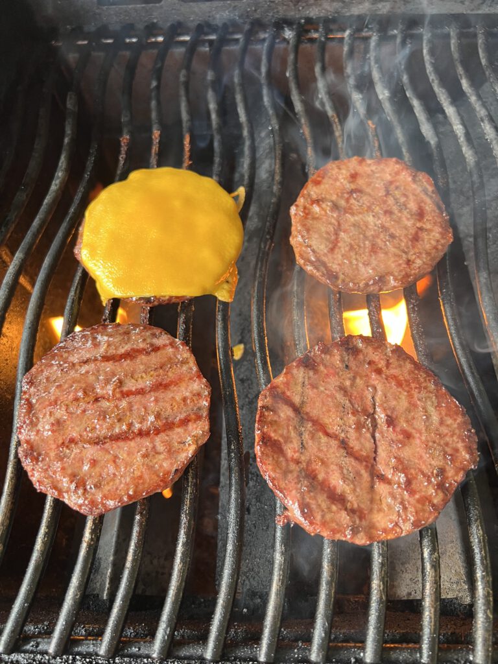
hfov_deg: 53.1
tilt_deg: -59.7
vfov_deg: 67.3
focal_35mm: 26
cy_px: 332
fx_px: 499
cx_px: 249
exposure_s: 1/83
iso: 125
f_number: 1.5
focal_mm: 5.7
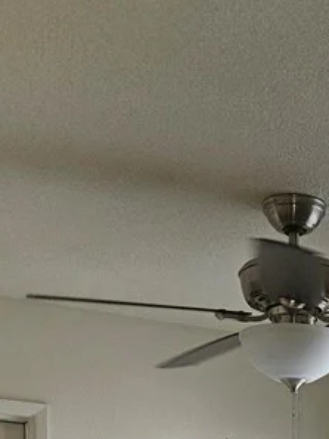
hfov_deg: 17.9
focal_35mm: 79
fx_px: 1003
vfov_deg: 20.7
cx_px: 367
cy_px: 679
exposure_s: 1/60.2
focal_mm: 5.4
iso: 64
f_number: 1.8
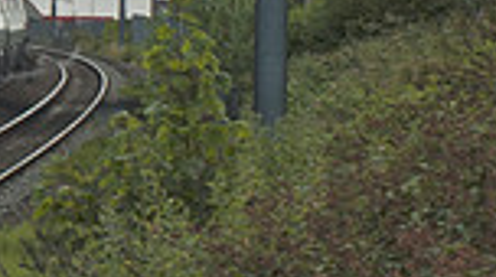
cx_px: -392
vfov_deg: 5.3
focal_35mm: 228
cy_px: -148
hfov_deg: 9.1
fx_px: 2994
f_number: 9
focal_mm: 38
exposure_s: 1/320
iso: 200
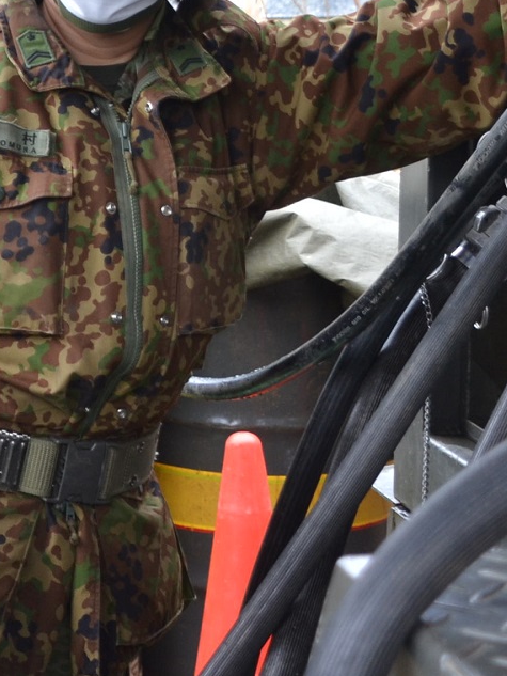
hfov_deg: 14.1
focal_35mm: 105
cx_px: 148
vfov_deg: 18.3
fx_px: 2050
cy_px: 22
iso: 200
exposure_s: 1/60
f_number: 4
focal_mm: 24
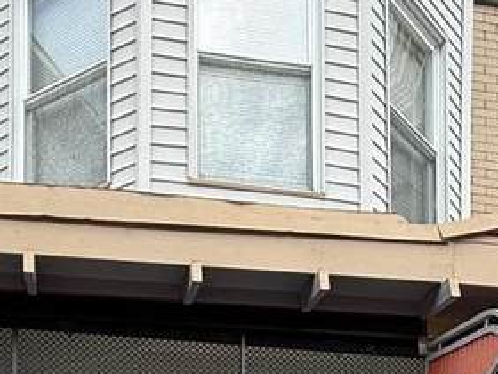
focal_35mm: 64
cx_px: 283
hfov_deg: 30.2
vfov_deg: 17.3
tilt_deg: +2.6
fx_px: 921
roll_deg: +0.9
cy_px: 728
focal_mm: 2.22
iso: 50
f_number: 2.2
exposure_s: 1/277
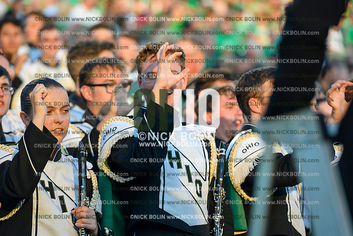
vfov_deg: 6.9
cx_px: 176
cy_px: 118
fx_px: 1961
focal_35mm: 200
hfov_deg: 10.3
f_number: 4
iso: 160
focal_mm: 200
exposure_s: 1/125
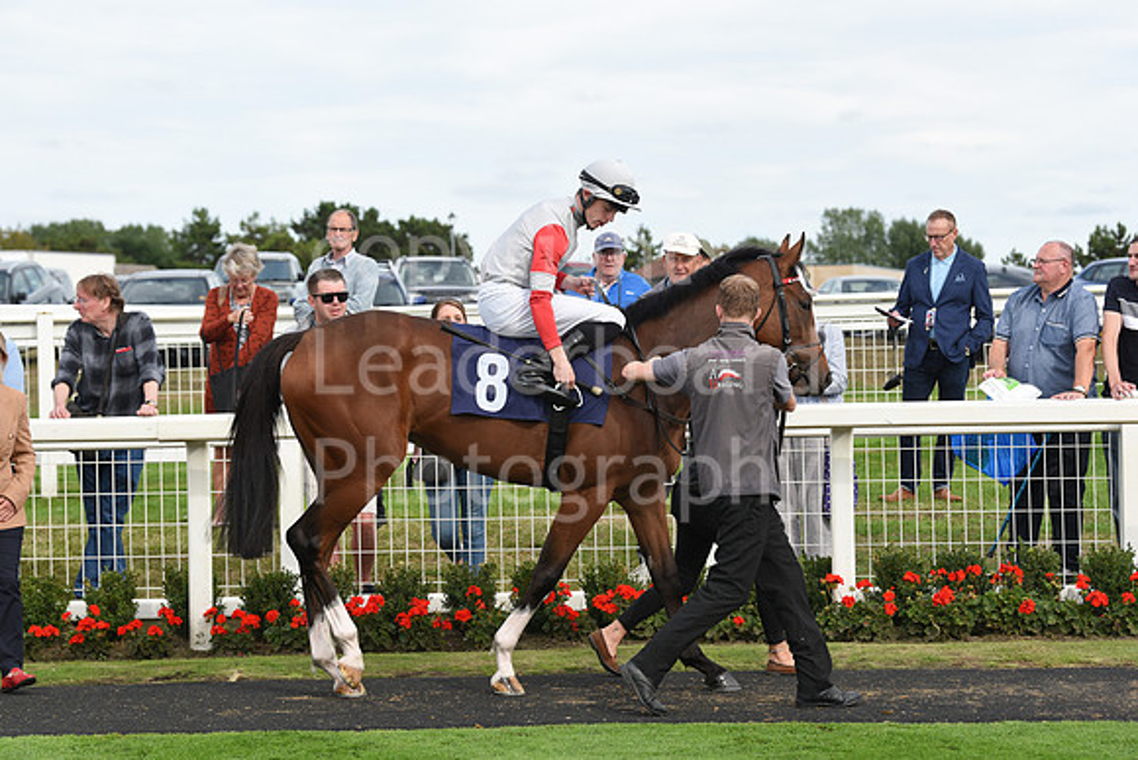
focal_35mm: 95
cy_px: 380
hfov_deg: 21.5
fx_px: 3004
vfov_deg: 14.4
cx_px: 569
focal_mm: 95
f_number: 5.6
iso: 400
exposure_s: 1/1000
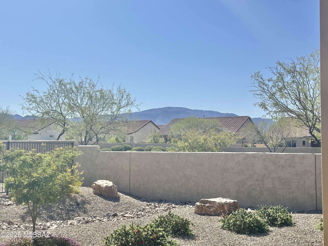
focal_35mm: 48
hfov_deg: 39.7
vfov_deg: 30.3
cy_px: 123
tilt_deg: +1.7
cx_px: 164
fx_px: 455
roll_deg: +0.0
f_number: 1.78
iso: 64
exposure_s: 1/7092
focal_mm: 6.86
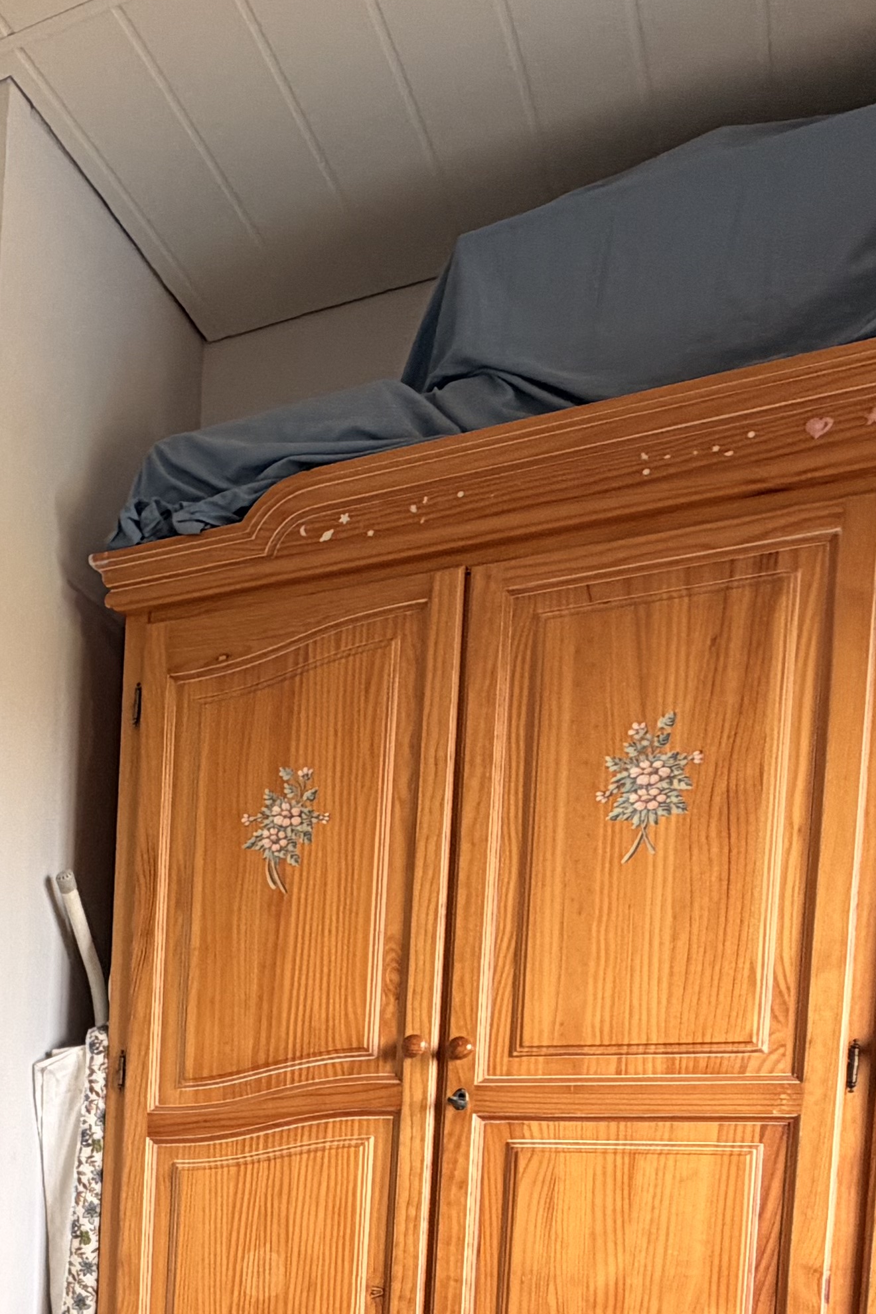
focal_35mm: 42
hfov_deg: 27.0
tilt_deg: -4.4
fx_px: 1533
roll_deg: -0.7
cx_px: -250
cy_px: 1252
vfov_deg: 41.6
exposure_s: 1/121
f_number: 2.2
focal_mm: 2.22
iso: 100
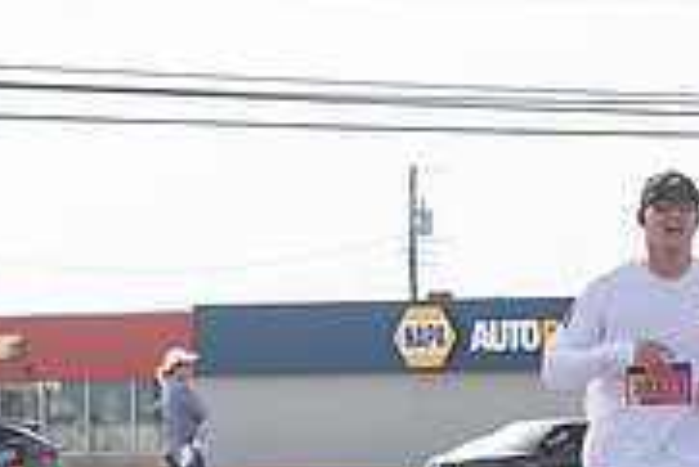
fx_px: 3614
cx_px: 600
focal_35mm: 186
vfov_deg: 7.4
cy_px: 353
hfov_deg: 11.0
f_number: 4
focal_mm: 31
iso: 800
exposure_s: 1/3200
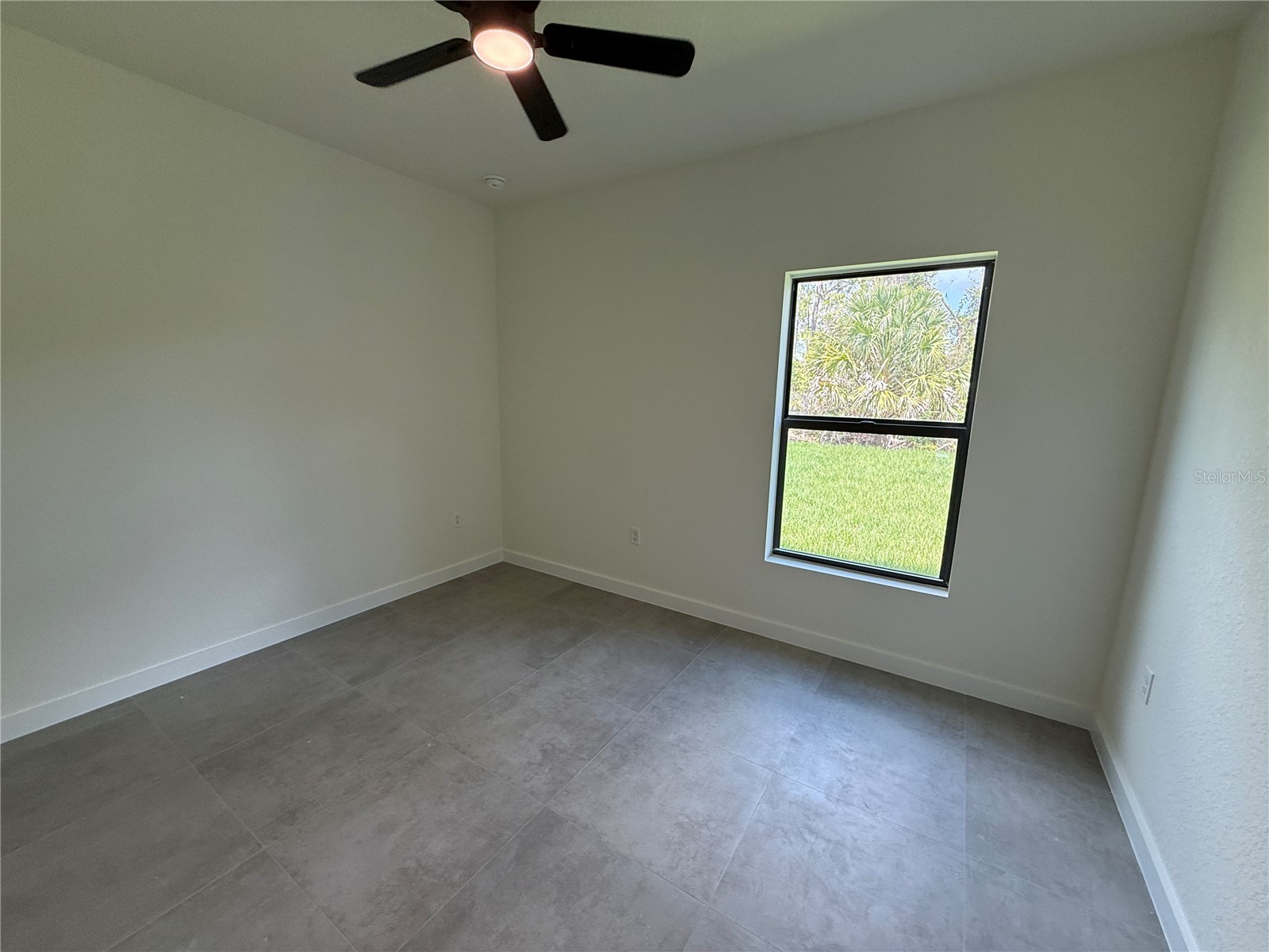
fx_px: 513
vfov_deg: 85.7
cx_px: 634
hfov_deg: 102.1
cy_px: 476
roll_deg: -1.6
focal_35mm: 14
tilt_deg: -11.1
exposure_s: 1/100
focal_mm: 2.22
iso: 125
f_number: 2.2
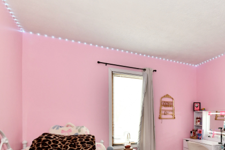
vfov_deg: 48.3
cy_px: 121
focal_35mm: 25
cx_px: 178
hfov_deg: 65.4
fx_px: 156
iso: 640
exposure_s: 1/60
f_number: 6.3
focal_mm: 14
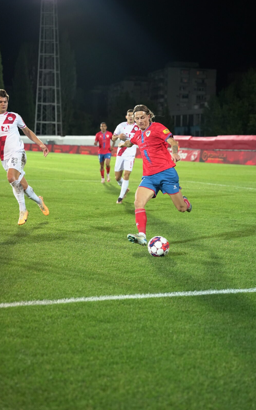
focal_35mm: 67
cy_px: 205
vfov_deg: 30.8
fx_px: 742
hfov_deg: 19.6
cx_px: 131
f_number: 2.8
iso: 4000
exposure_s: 1/1250
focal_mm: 64.5
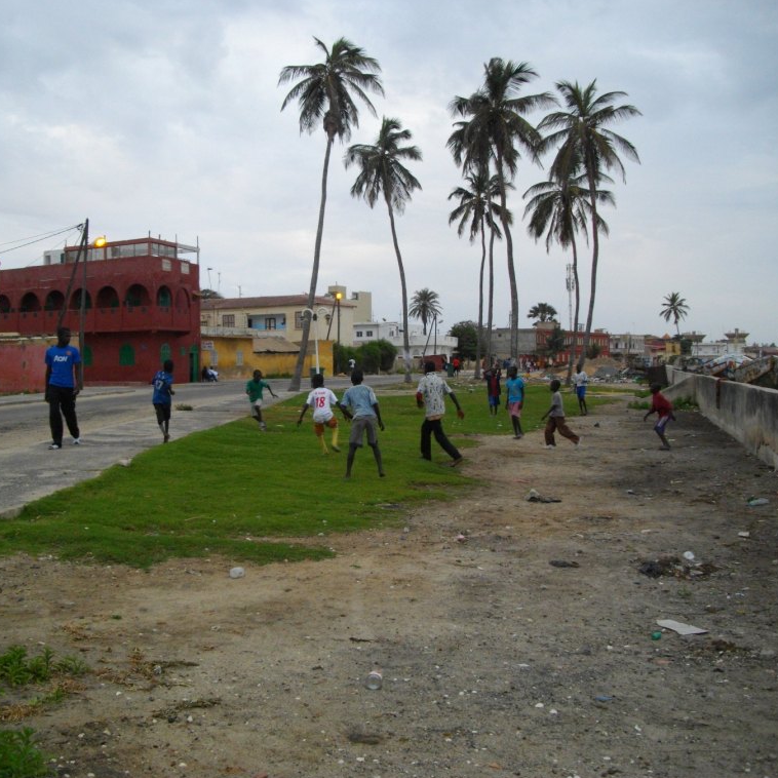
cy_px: 388
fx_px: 941
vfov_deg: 44.9
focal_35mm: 37
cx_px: 300
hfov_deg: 44.6
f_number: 2.9
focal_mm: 5.7
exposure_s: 1/125
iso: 200
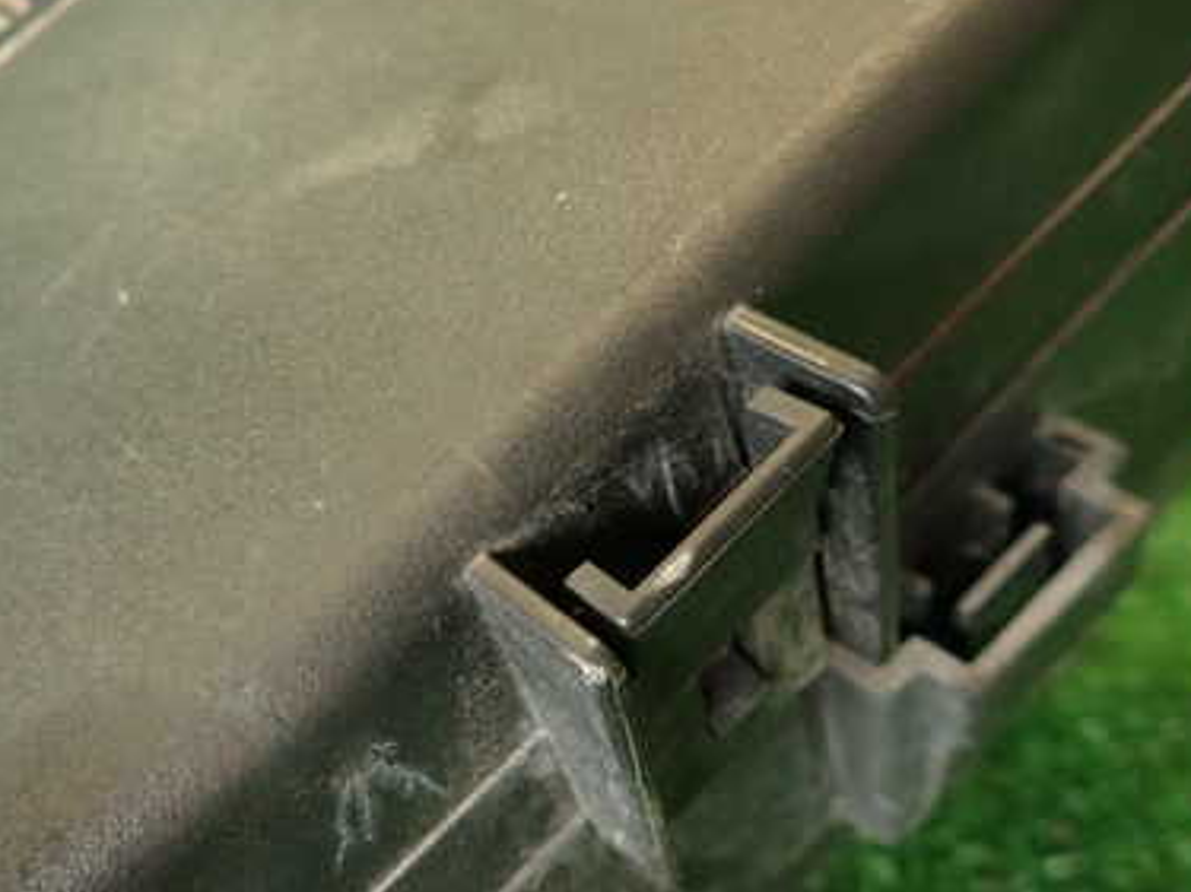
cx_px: 308
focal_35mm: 40
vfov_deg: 35.5
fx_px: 1376
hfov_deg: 45.3
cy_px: 619
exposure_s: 1/30
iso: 200
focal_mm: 4.5
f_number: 2
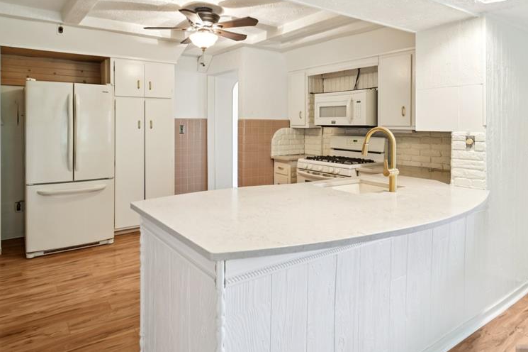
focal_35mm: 22
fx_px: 323
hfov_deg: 78.1
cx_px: 225
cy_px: 137
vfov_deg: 56.6
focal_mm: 16
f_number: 8
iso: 400
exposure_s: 1/3.33
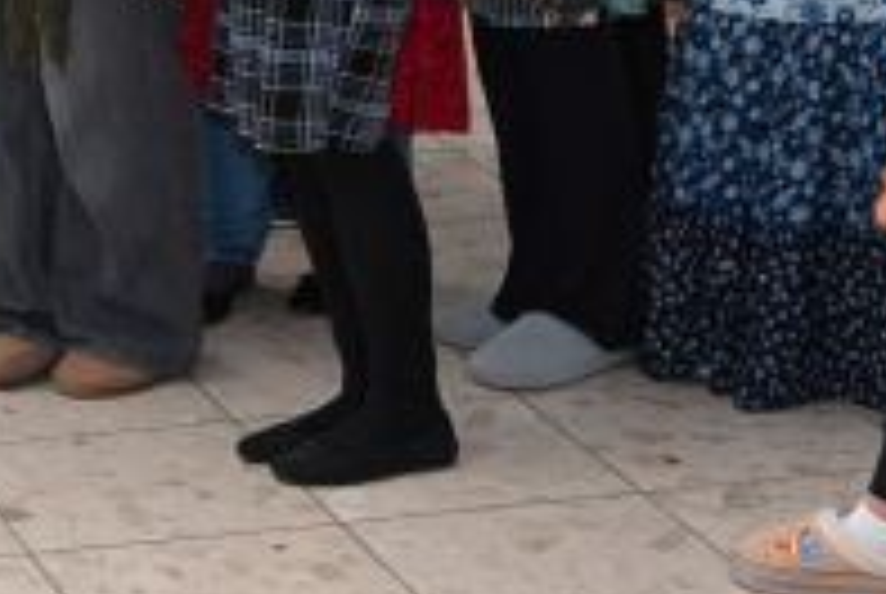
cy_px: -189
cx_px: -351
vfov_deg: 8.8
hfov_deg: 12.8
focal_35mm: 154
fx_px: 3796
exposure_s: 1/125
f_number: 5.6
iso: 1600
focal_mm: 38
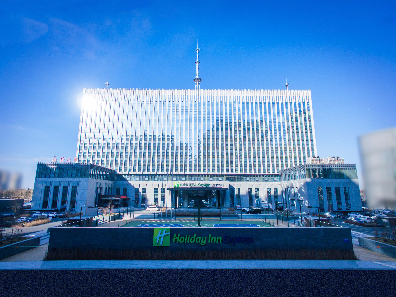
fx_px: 229
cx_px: 198
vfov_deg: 65.9
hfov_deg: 81.8
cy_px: 148
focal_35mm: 20
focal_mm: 3.61
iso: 100
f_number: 2.8
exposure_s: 1/950
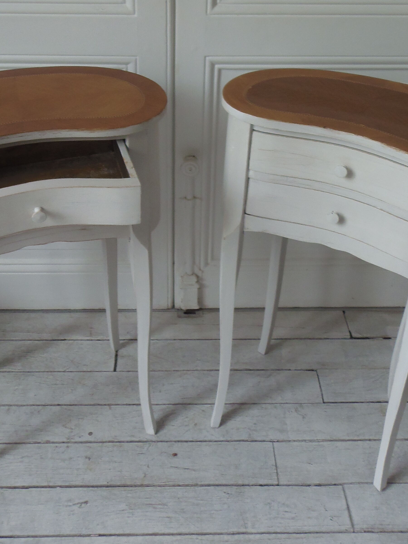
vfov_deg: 42.6
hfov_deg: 33.5
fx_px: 676
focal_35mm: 43
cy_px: 139
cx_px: 172
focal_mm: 4.3
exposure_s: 1/30
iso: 80
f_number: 2.9
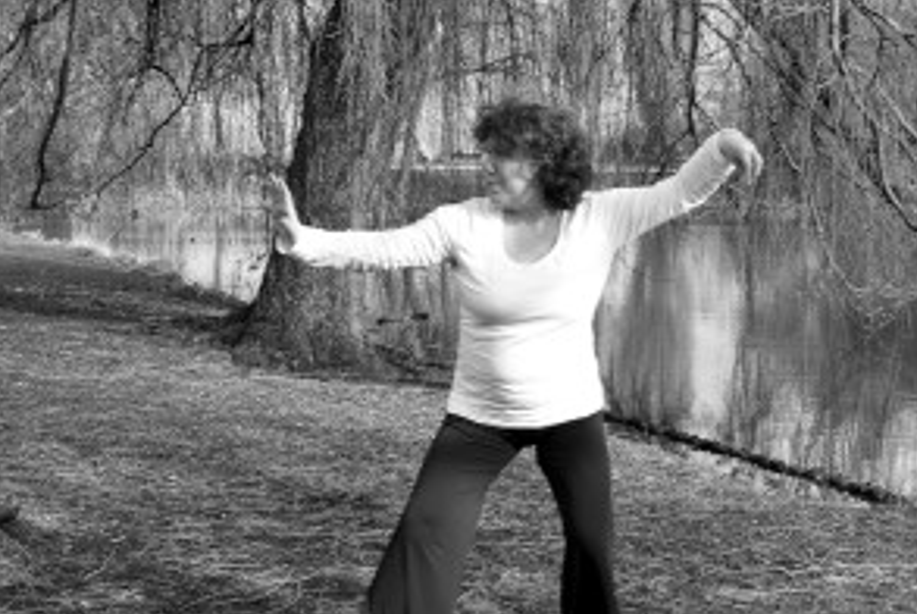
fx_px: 1828
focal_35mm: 72
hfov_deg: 28.1
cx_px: 551
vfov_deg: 19.0
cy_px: 362
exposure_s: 1/160
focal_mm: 35
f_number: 6.3
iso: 100
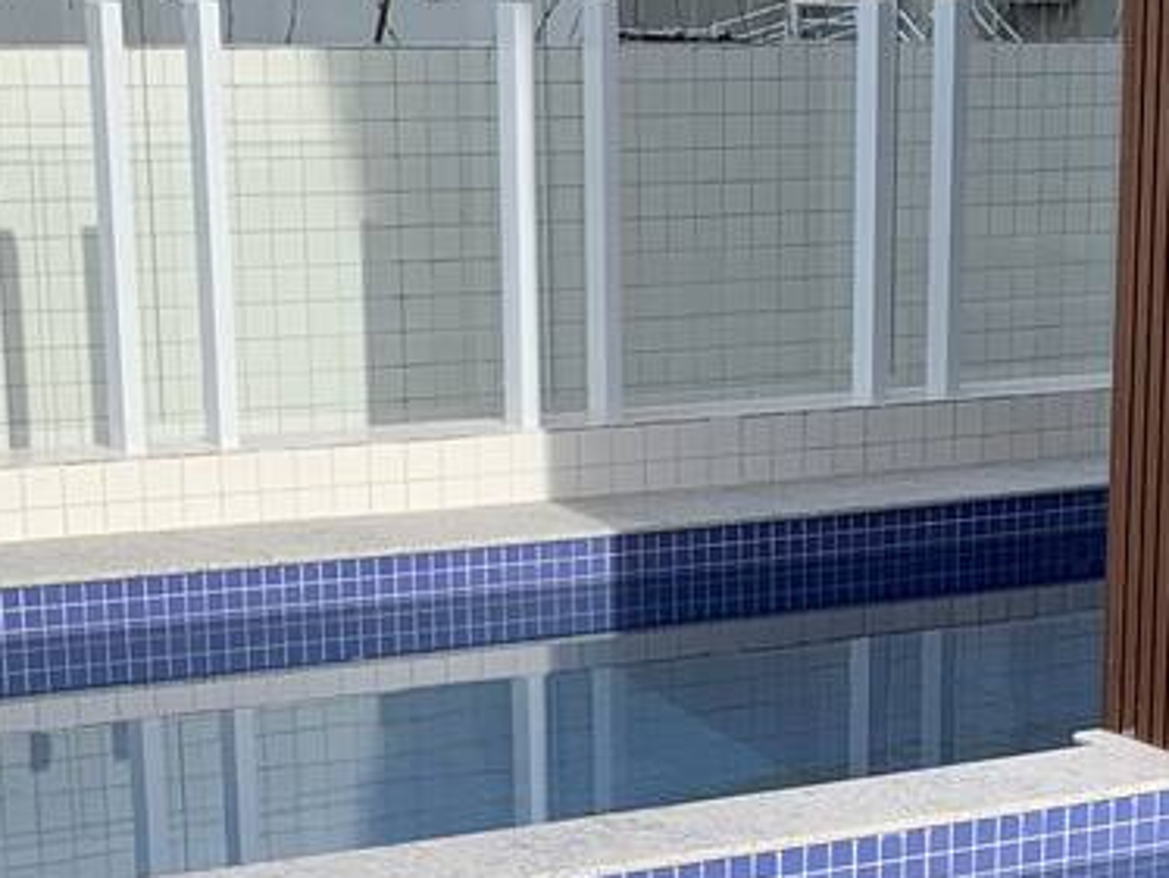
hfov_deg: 19.5
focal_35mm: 100
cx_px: 835
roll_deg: +0.3
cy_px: 972
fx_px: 3379
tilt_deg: -15.9
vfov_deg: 14.5
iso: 25
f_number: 1.8
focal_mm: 4.25
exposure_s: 1/1845
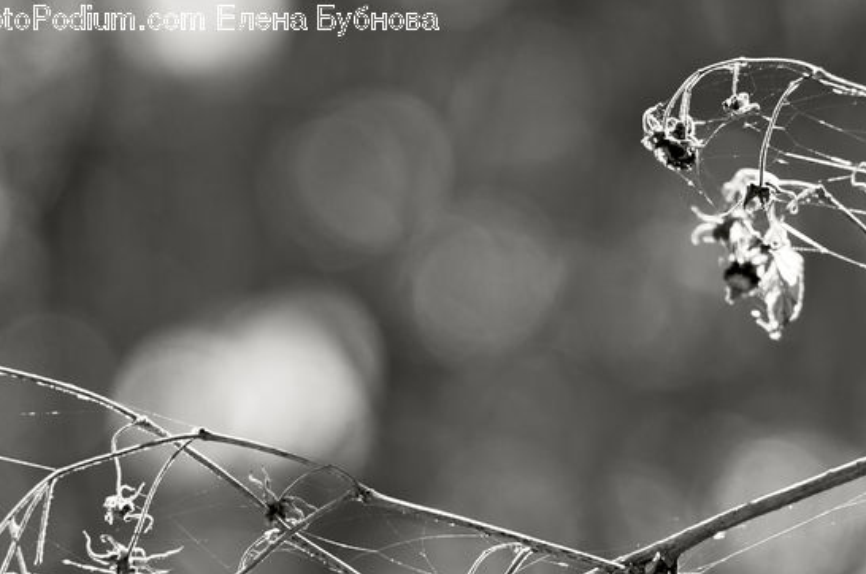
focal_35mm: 334
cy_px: 454
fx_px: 8016
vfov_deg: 4.1
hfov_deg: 6.2
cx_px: 517
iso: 320
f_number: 3.5
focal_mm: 135
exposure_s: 1/100
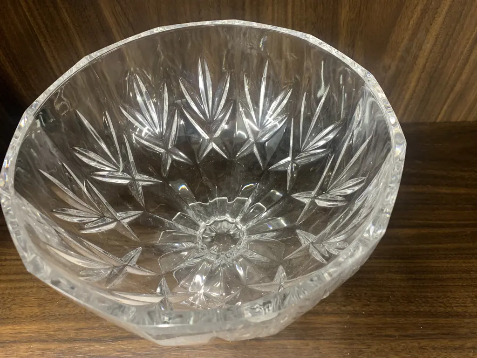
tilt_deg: -52.5
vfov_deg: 53.1
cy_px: 179
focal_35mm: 26
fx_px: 358
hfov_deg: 67.3
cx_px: 238
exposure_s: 1/33
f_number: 1.8
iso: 320
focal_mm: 4.25
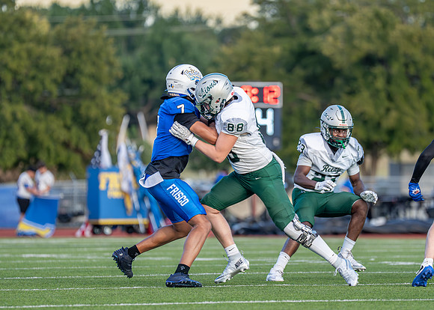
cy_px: 167
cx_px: 277
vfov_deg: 3.9
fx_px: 4527
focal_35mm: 367
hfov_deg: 5.5
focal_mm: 200
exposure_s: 1/1600
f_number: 2.8
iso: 320
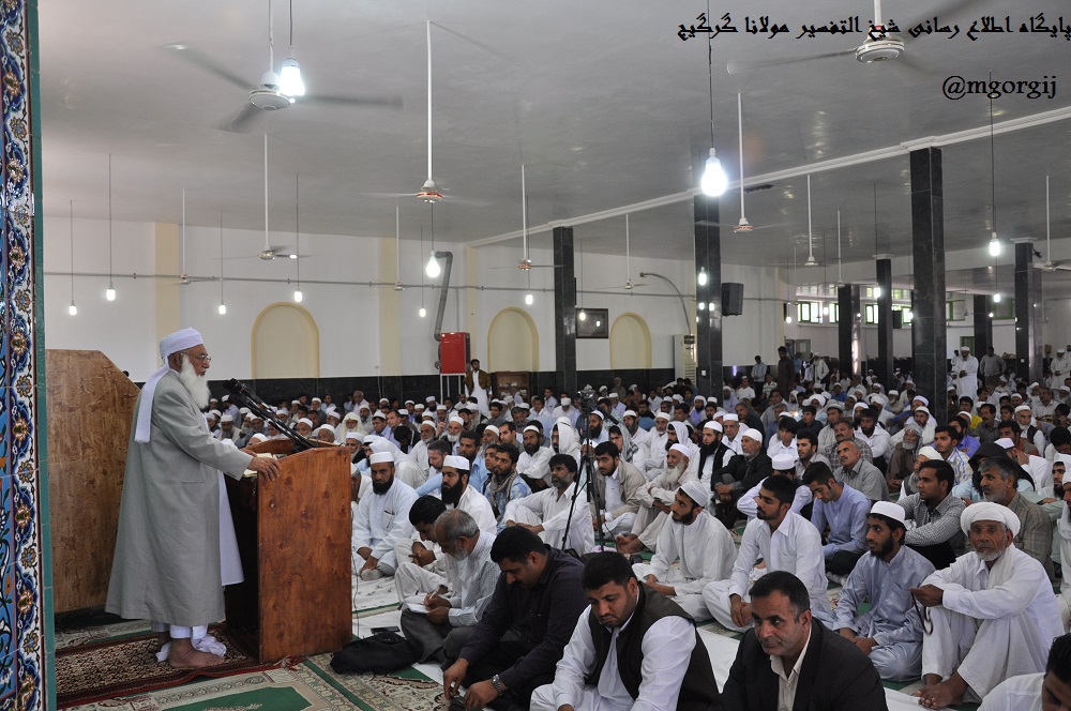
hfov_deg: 67.4
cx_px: 536
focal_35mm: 27
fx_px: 802
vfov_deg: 47.8
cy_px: 356
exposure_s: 1/60
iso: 400
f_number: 4
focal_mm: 18
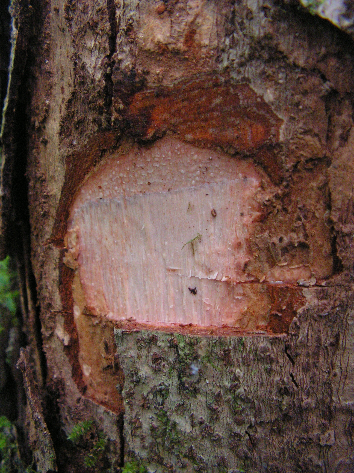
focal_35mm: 36
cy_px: 236
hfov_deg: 39.7
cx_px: 177
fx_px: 491
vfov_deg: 51.4
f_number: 3.2
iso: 400
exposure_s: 1/40
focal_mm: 6
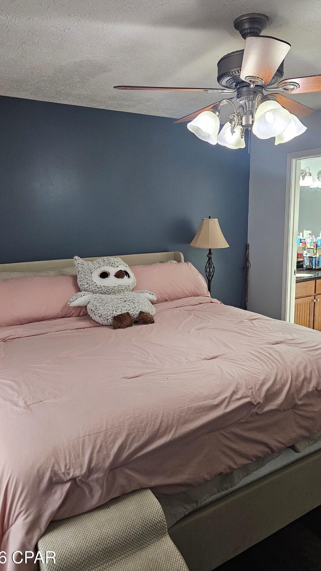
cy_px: 288
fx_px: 394
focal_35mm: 26
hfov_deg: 44.3
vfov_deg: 71.9
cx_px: 178
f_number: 1.7
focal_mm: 6.3
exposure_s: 1/120
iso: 500
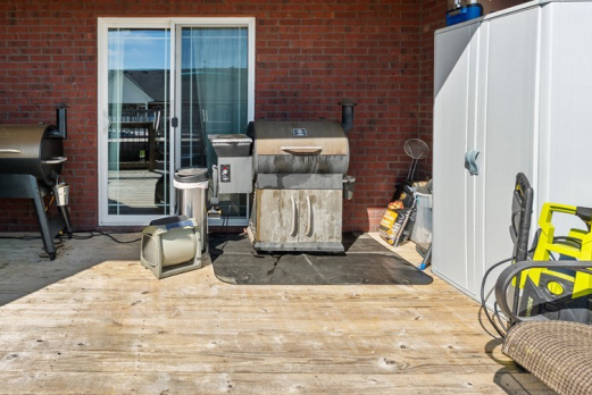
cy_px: 132
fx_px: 378
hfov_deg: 72.6
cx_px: 176
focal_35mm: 23
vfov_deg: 54.1
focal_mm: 16
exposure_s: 1/60
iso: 400
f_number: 11
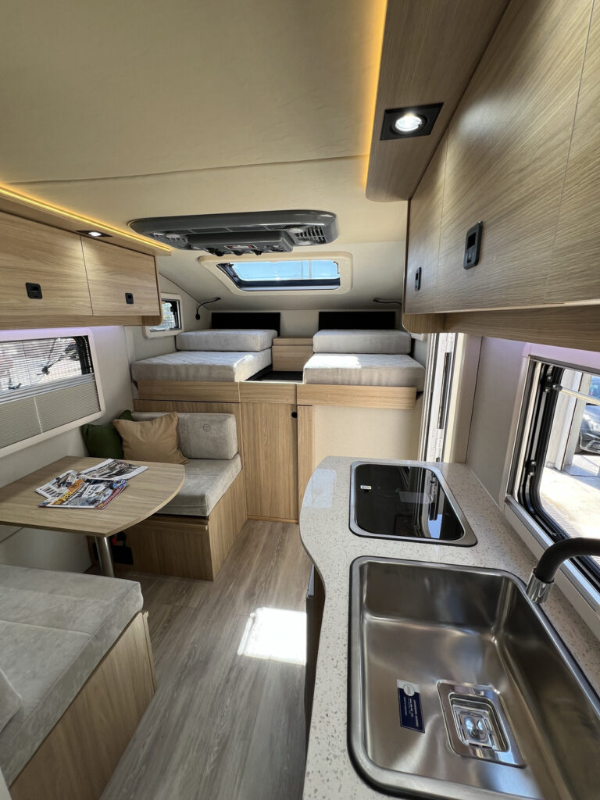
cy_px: 400
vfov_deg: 106.2
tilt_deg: -15.3
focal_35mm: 13
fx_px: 300
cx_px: 300
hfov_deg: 89.9
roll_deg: +0.3
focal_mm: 1.57
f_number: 1.8
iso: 32
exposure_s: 1/139
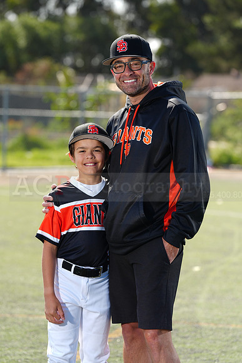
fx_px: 1683
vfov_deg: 12.3
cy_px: 182
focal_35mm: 167
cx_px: 121
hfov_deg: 8.2
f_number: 4.5
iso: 64
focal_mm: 167
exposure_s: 1/250
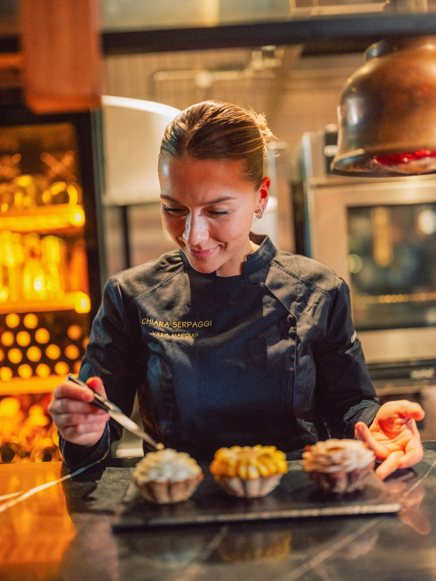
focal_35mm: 44
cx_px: 218
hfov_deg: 32.9
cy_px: 290
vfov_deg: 42.9
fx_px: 739
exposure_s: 1/100
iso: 2500
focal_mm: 55
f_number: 1.7
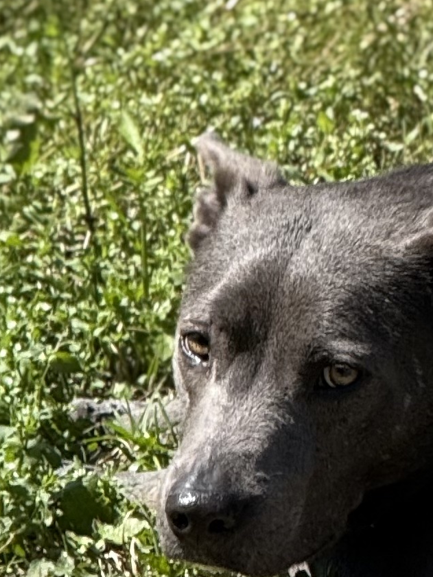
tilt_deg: -17.3
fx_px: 9588
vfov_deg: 3.4
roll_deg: -0.1
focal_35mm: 575
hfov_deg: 2.6
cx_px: 904
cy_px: 381
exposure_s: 1/586
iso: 50
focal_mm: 15.66
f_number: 2.8
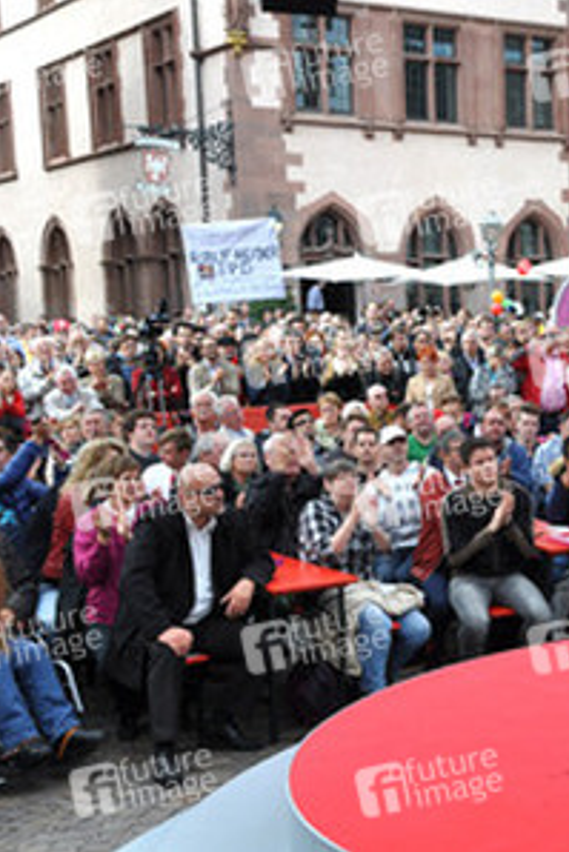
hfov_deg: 21.7
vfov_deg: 33.9
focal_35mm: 59
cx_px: 639
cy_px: 426
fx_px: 1397
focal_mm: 26
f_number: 6.3
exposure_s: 1/160
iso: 200
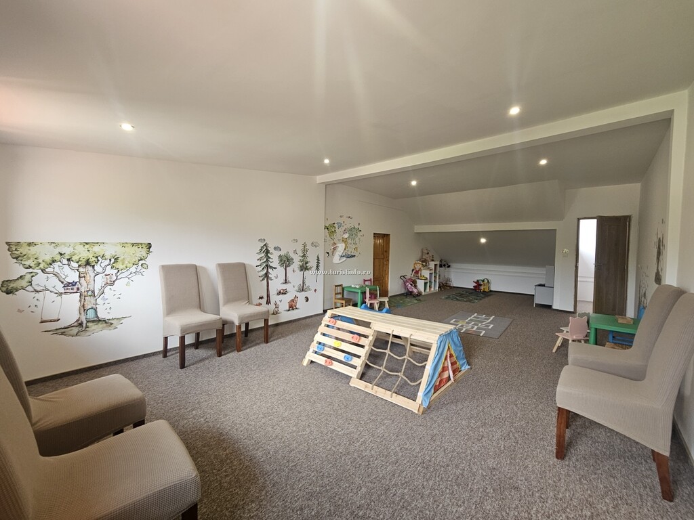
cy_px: 260
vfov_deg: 89.9
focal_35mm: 13
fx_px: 261
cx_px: 347
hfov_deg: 106.2
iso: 125
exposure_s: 1/50
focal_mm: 2.2
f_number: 2.2
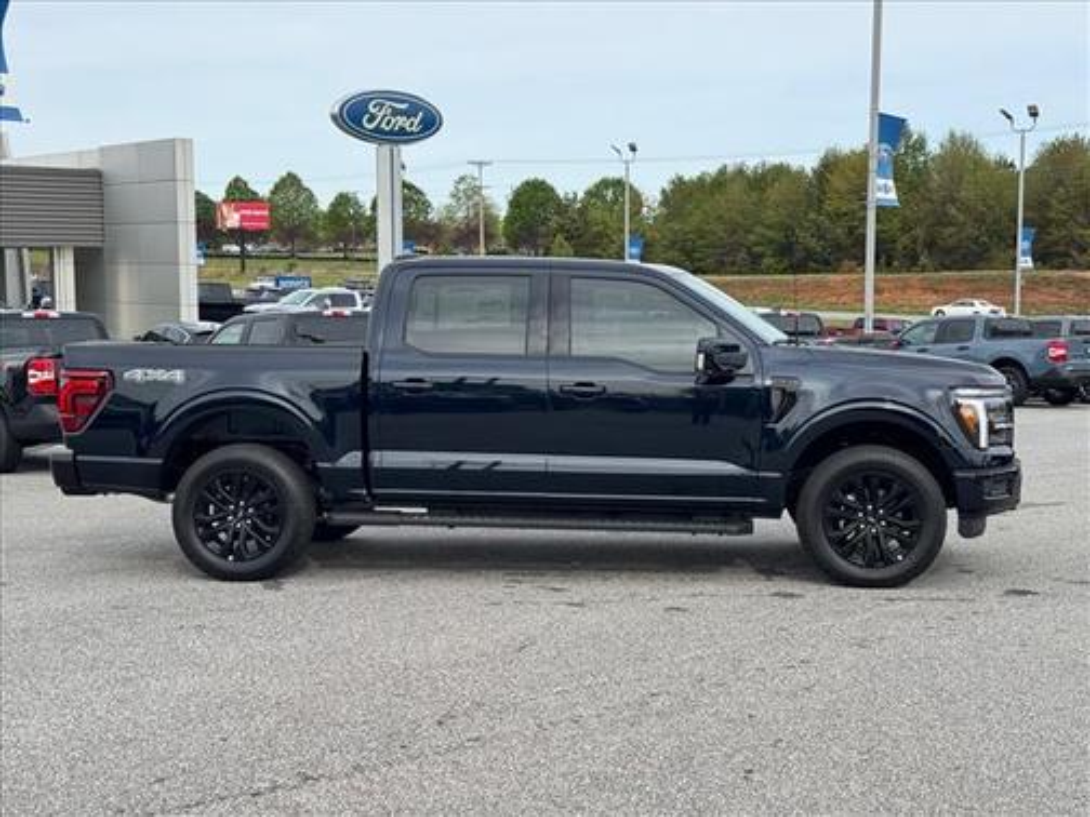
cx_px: 545
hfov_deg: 39.7
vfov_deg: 30.3
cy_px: 408
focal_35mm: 48
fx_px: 1511
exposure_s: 1/2252
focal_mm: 6.76
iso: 64
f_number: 1.78
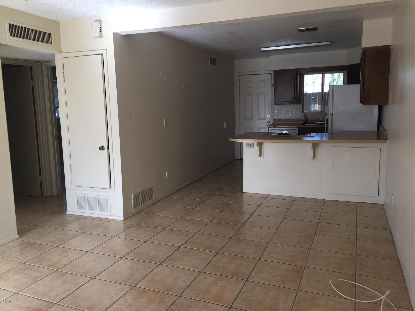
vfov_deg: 48.2
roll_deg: +0.1
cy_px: 156
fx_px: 348
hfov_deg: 61.7
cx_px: 208
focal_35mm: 29
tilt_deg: -7.9
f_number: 2.2
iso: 32
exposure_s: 1/120
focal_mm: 4.15
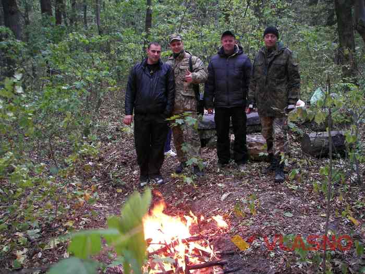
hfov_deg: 51.4
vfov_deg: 39.7
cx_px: 182
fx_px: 380
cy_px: 137
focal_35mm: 36
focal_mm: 6
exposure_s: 1/30
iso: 100
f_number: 2.8
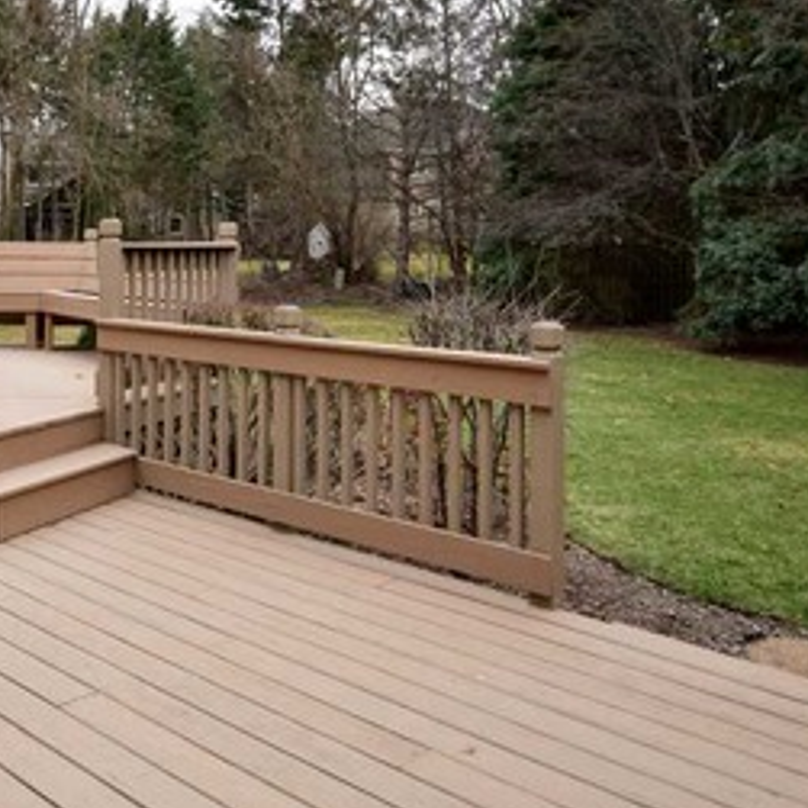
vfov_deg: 42.1
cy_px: 253
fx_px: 1030
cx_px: 132
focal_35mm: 39
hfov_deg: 40.6
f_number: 7.1
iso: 500
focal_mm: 12
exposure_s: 1/200
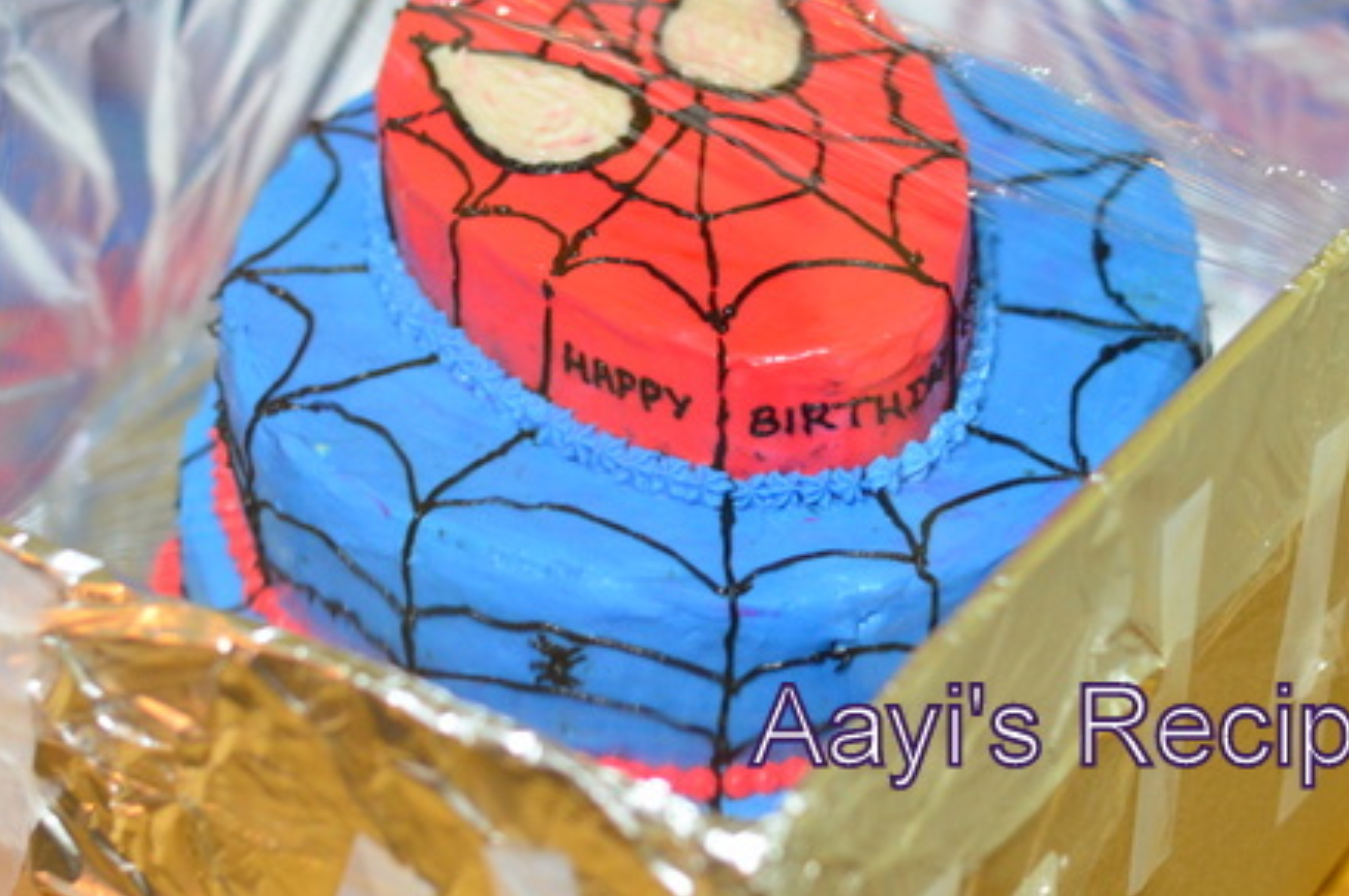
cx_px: 673
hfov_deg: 18.3
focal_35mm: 112
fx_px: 4192
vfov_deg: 12.2
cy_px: 324
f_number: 2.5
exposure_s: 1/100
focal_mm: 50
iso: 2000
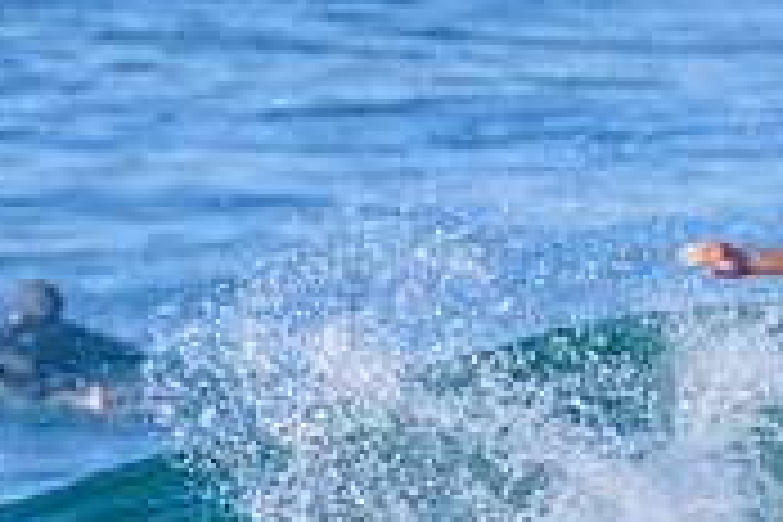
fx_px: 65810
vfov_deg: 0.5
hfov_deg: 0.7
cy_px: 753
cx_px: 1021
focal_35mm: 3026
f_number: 11
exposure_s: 1/2000
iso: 2000
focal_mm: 800
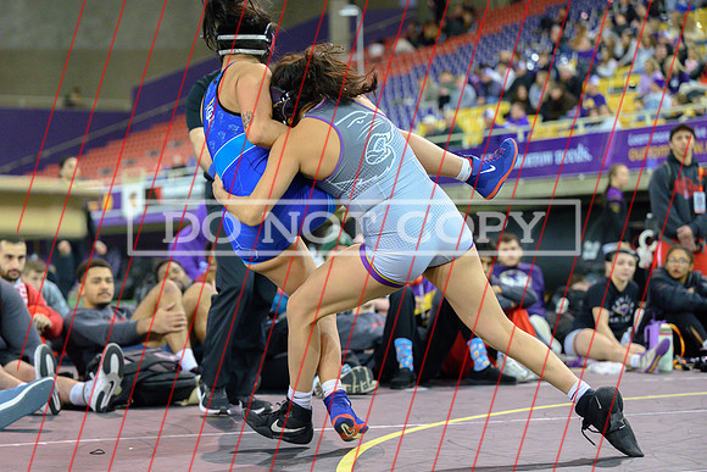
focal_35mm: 92
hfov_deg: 22.0
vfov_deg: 14.8
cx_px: 312
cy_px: 262
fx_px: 1816
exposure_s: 1/640
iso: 5000
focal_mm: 82
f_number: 2.8
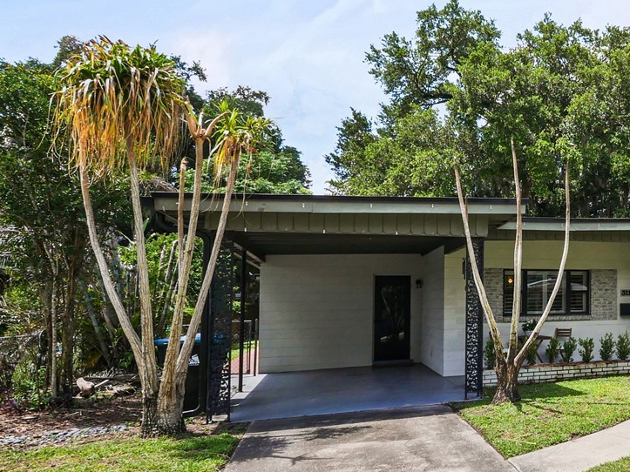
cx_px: 580
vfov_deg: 45.3
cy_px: 273
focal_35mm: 31
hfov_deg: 50.8
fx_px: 564
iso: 200
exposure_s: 1/400
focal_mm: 7
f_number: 7.1
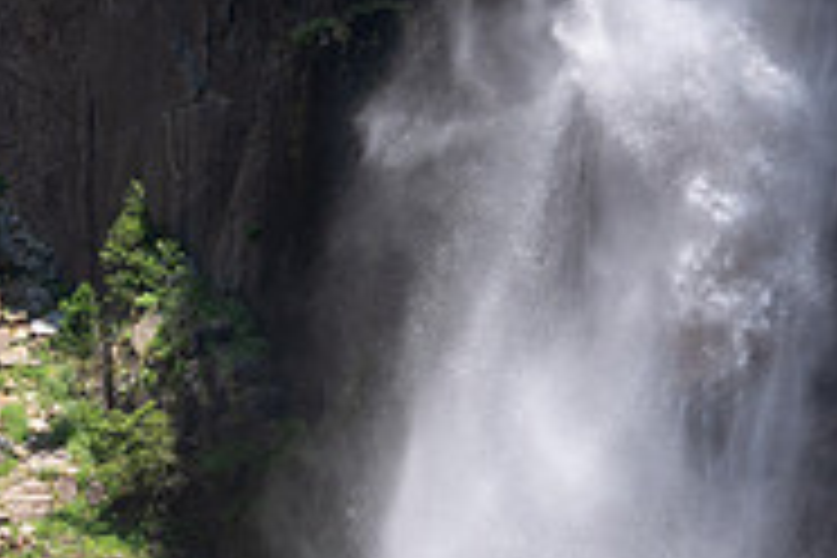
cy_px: 385
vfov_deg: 4.6
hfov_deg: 6.9
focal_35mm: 296
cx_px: -405
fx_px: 6881
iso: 100
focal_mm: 34.68
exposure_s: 1/500
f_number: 4
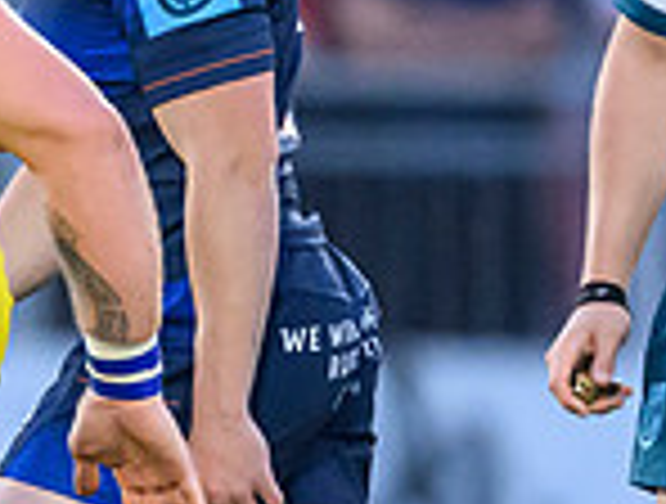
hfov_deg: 0.6
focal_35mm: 3430
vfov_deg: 0.4
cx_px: -847
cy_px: 587
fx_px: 66207
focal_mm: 560
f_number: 4
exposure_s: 1/1000
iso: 6400
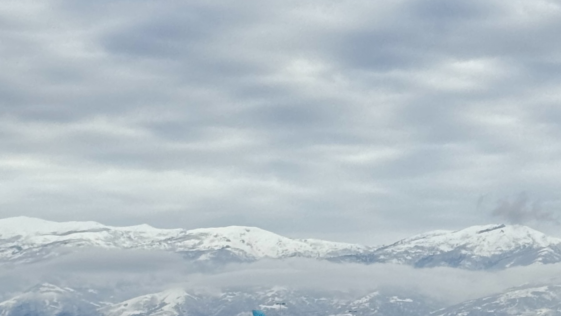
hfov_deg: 22.2
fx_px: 1428
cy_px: 383
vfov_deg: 12.3
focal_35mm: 96
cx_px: 283
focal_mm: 6.86
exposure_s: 1/1597
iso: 64
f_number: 1.78
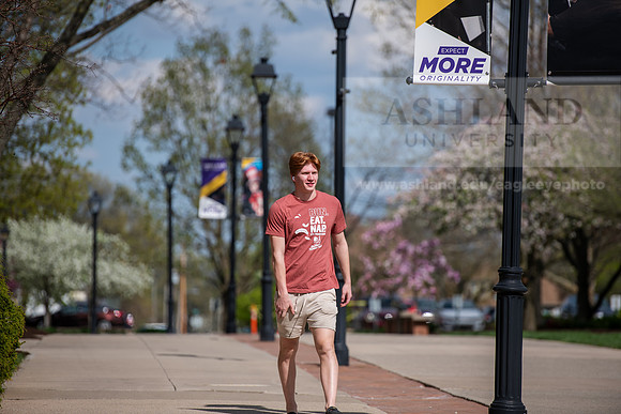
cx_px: 310
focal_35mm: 200
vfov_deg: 6.9
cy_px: 207
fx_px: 3451
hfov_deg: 10.3
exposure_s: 1/1250
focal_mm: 200
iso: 80
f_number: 3.2
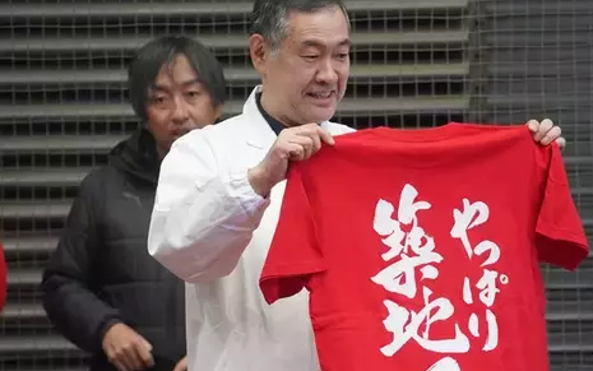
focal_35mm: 263
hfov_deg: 8.0
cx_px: 321
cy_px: 201
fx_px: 4252
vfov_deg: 5.0
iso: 8000
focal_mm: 200
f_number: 5.6
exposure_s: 1/250
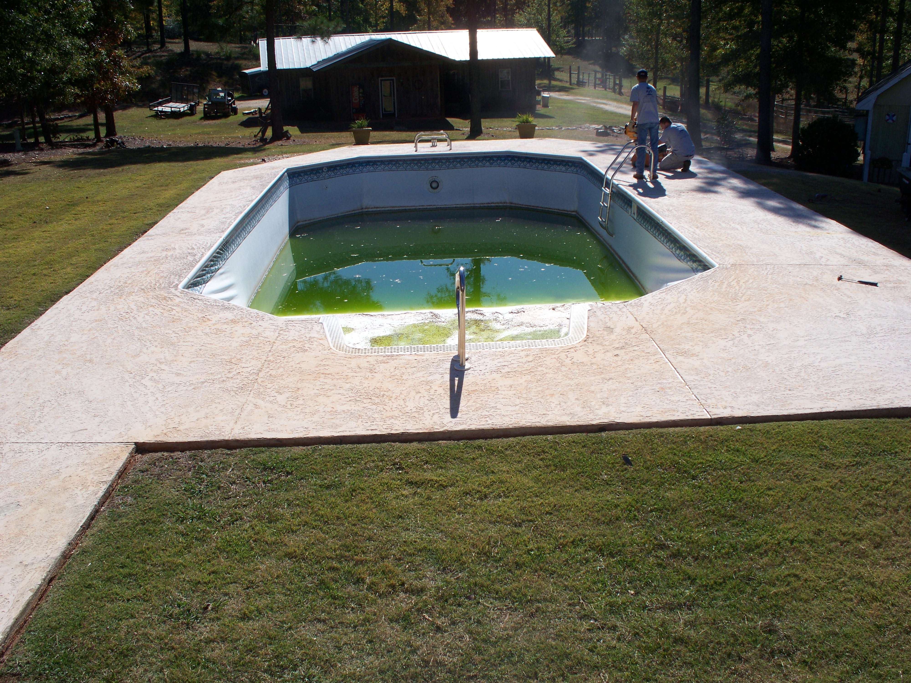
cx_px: 456
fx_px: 947
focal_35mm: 36
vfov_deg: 39.7
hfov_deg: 51.4
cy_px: 342
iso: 64
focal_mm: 7.54
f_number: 5
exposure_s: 1/640
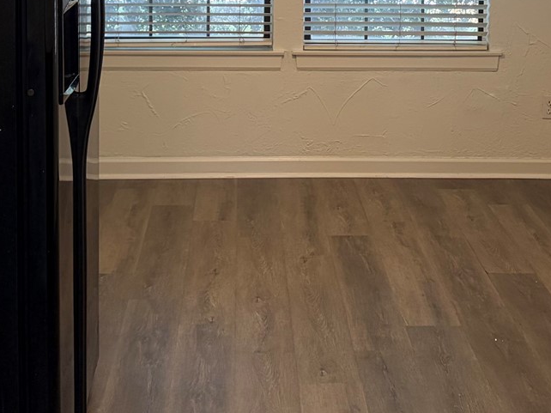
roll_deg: -0.4
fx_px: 1321
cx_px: 293
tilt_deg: -4.1
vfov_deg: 17.2
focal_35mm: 83
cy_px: -47
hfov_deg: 23.6
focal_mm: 5.96
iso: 200
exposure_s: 1/120
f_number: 1.6
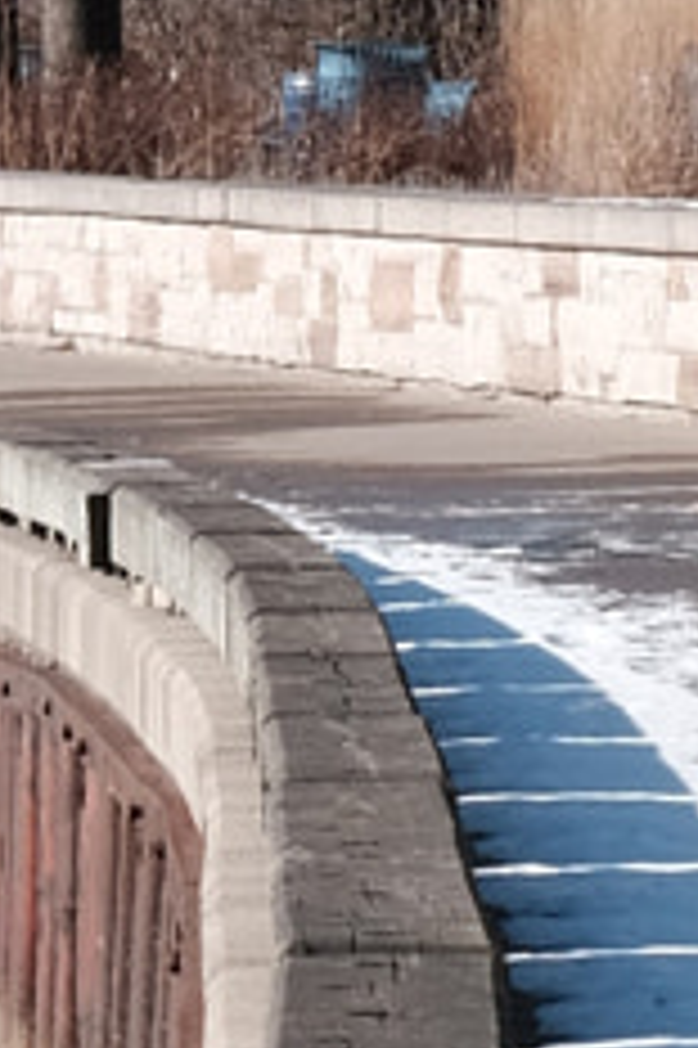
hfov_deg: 2.7
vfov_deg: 4.1
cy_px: 715
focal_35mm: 508
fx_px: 14795
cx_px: -1074
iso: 200
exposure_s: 1/110
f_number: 13
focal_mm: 49.4
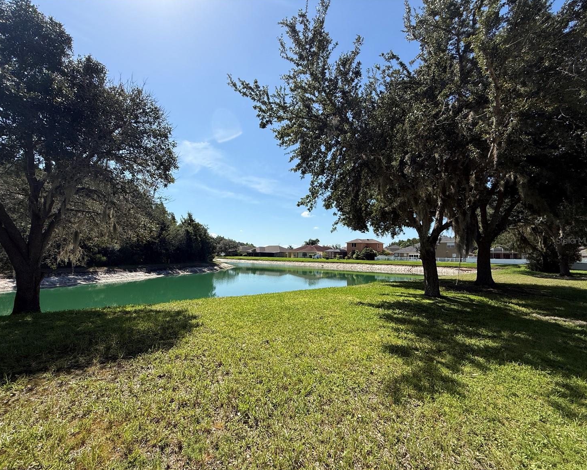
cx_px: 272
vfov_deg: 84.0
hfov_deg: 96.6
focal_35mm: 15
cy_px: 240
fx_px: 261
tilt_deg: +3.7
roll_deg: -1.4
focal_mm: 2.22
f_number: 2.2
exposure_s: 1/2976
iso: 50
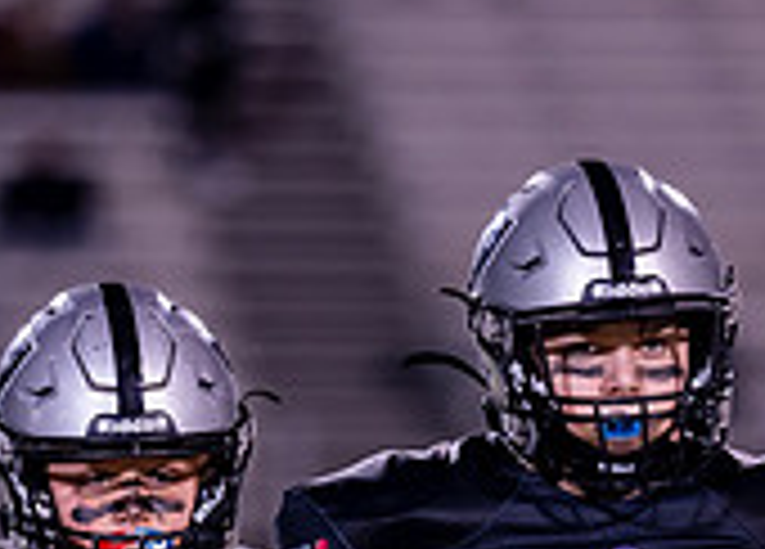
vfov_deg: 3.0
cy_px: 729
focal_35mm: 482
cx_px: 598
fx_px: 10489
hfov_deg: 4.2
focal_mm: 135
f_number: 1.8
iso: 500
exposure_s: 1/320
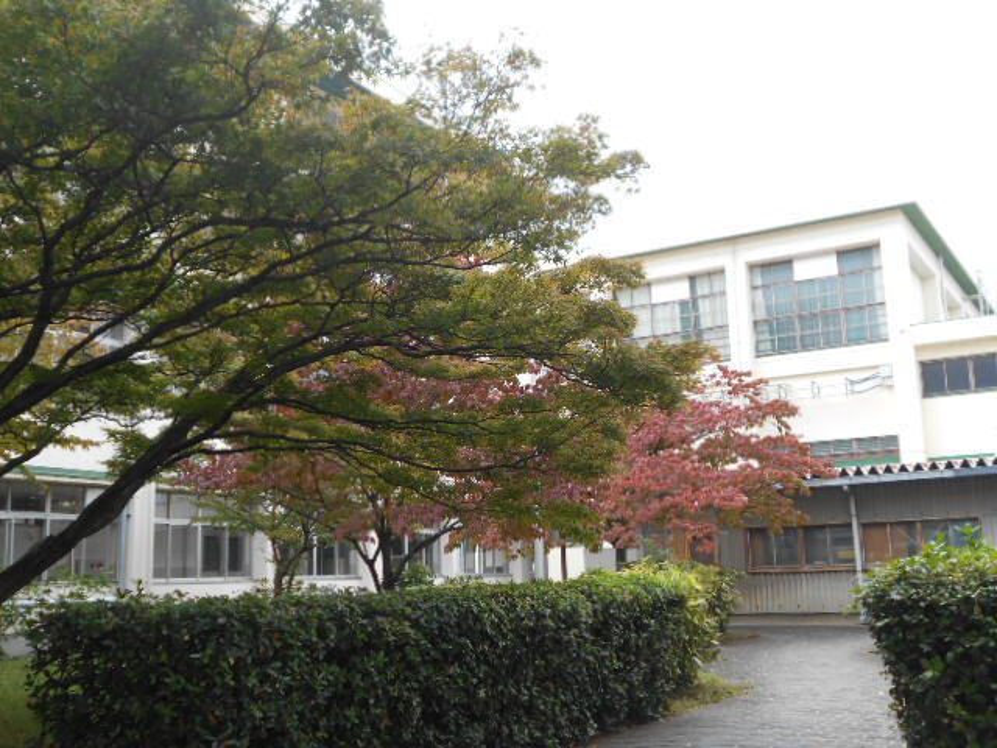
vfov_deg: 36.8
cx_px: 498
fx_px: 1123
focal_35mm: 39
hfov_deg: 47.9
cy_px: 374
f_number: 3.9
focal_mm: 6.7
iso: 125
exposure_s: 1/250
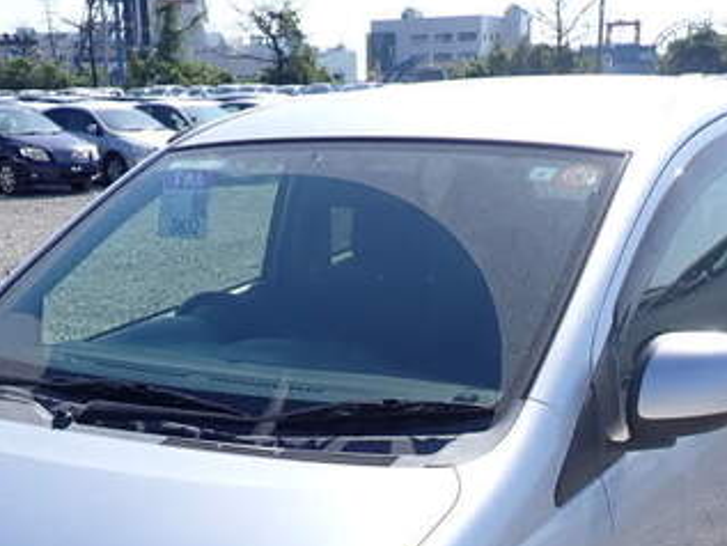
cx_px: 291
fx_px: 1324
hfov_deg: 30.6
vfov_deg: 21.5
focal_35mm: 63
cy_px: 663
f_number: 8
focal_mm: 4.5
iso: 100
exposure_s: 1/200
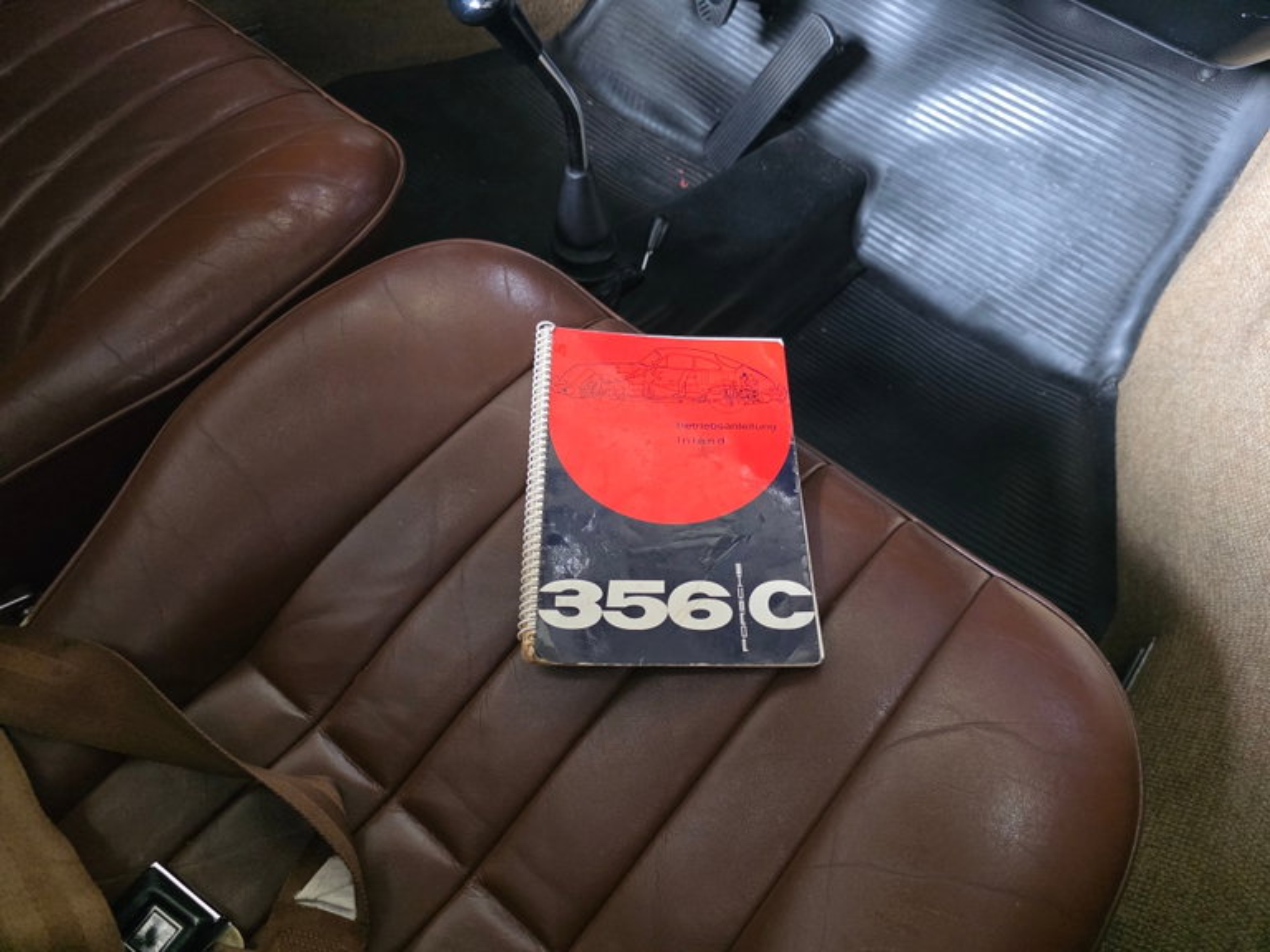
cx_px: 635
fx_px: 844
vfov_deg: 58.9
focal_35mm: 23
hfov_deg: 73.9
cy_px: 476
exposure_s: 1/120
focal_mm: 6.3
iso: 1600
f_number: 1.7
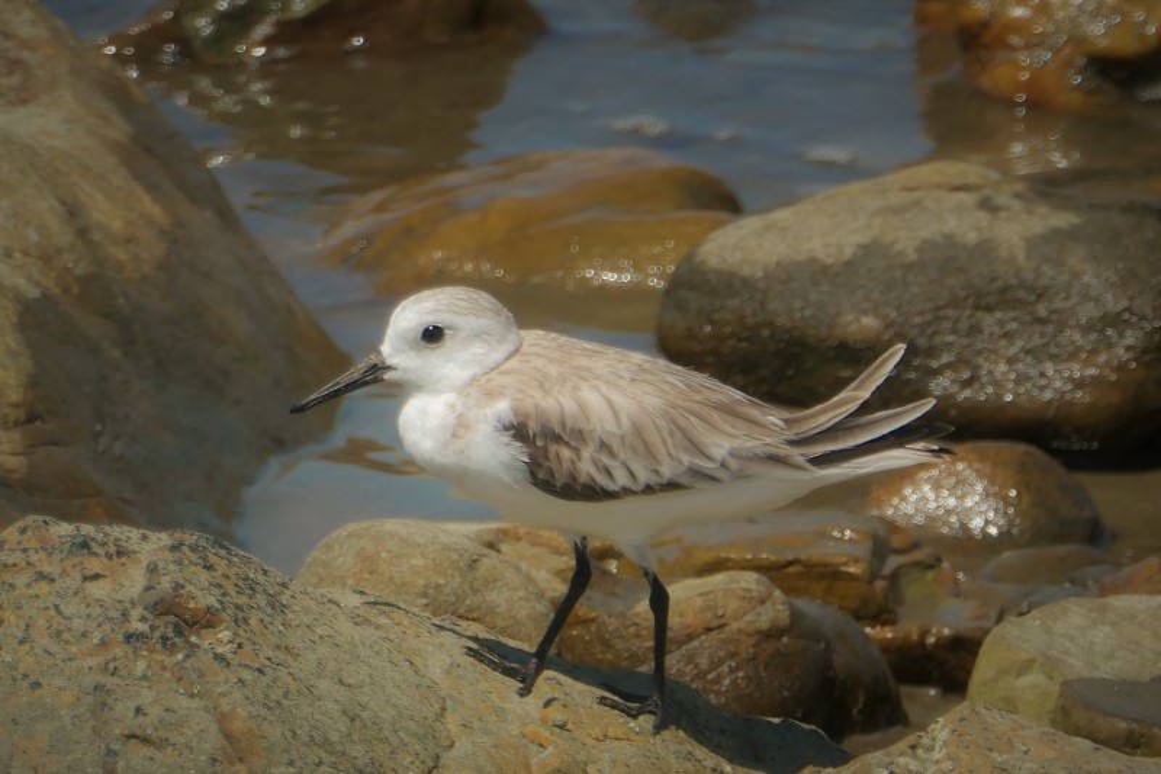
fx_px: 23214
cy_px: 387
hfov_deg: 2.9
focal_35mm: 720
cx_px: 580
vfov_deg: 1.9
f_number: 6.4
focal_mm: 132
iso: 200
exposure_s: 1/800
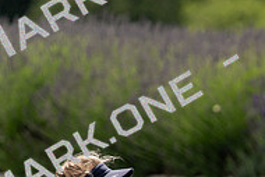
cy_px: 257
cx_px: 349
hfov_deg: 1.4
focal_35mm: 1526
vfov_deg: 0.9
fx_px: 11241
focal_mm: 500
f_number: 6.3
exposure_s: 1/2000
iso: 320
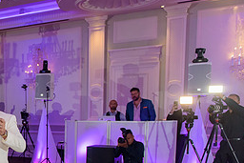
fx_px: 400
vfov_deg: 22.4
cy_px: 151
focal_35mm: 59
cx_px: -30
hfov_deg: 30.1
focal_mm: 26
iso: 1600
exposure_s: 1/125
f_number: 3.2
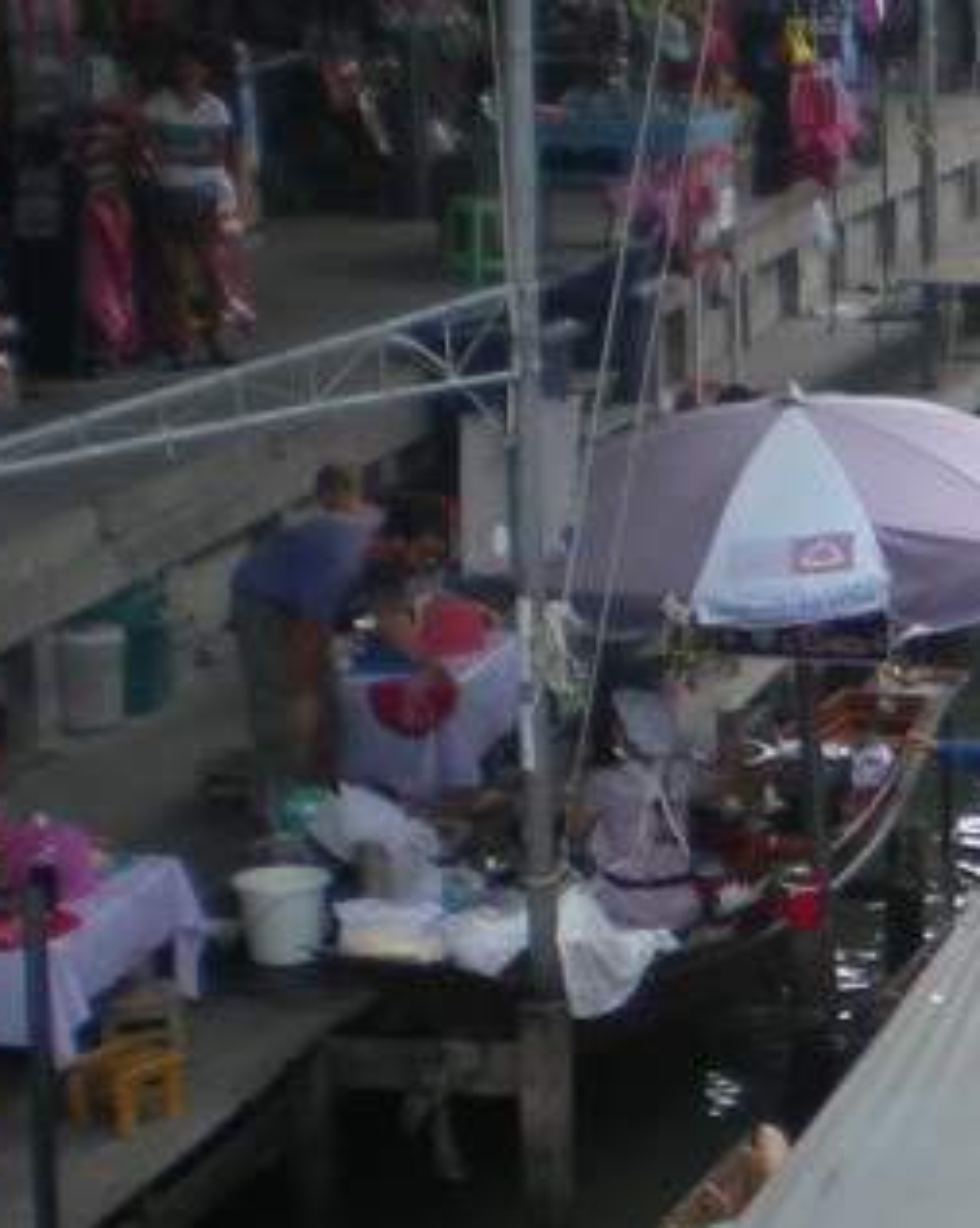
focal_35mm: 120
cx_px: 1867
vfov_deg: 16.0
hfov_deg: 11.7
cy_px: 744
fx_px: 4357
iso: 50
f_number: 3.1
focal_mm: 6.3
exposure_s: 1/136
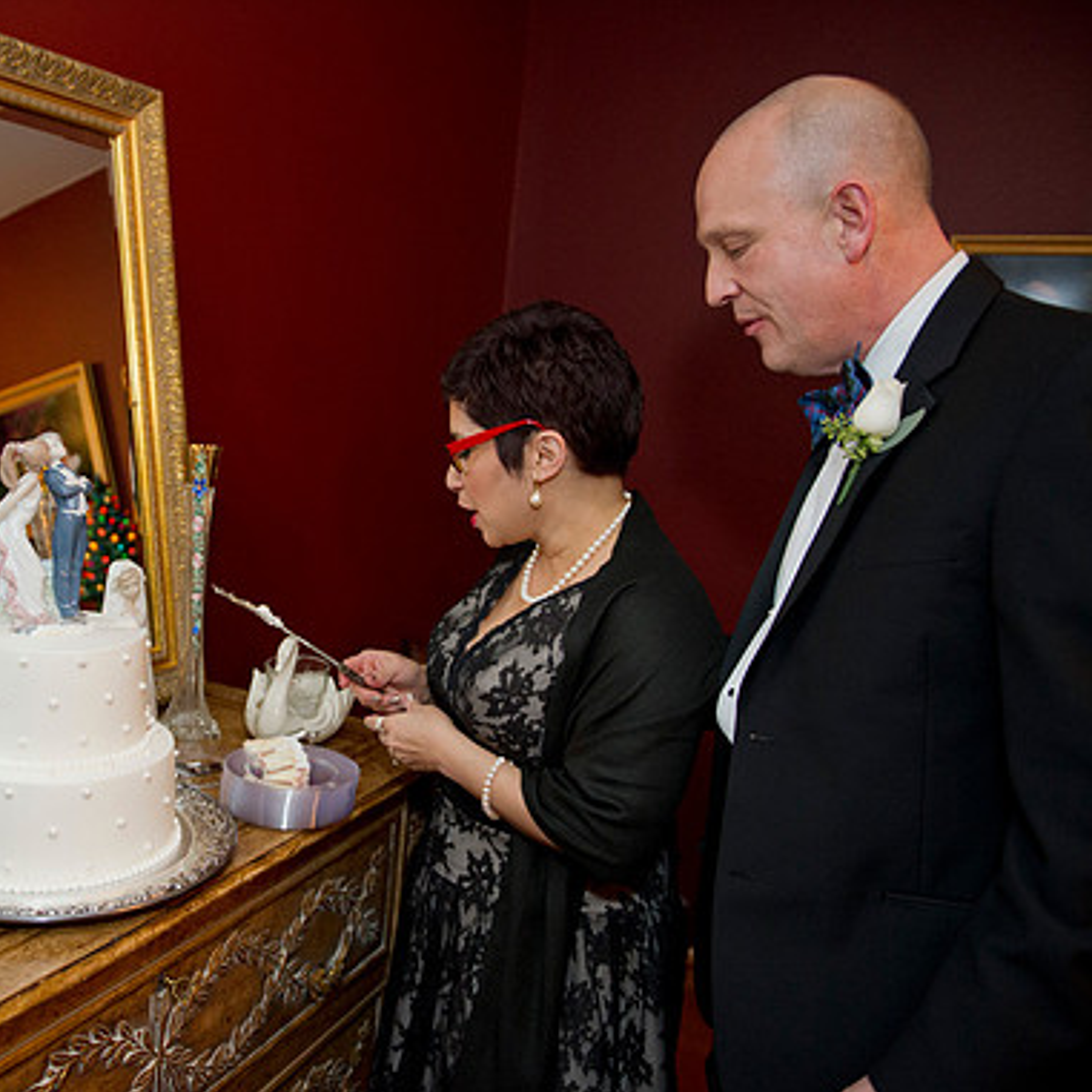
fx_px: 1106
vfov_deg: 52.5
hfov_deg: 50.7
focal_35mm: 31
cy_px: 550
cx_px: 298
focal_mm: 24
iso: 2000
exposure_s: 1/100
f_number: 2.8
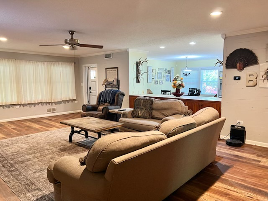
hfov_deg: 67.3
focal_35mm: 26
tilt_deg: -6.4
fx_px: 201
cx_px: 134
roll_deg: -0.2
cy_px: 100
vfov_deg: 53.1
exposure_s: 1/60
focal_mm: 5.7
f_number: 1.5
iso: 320
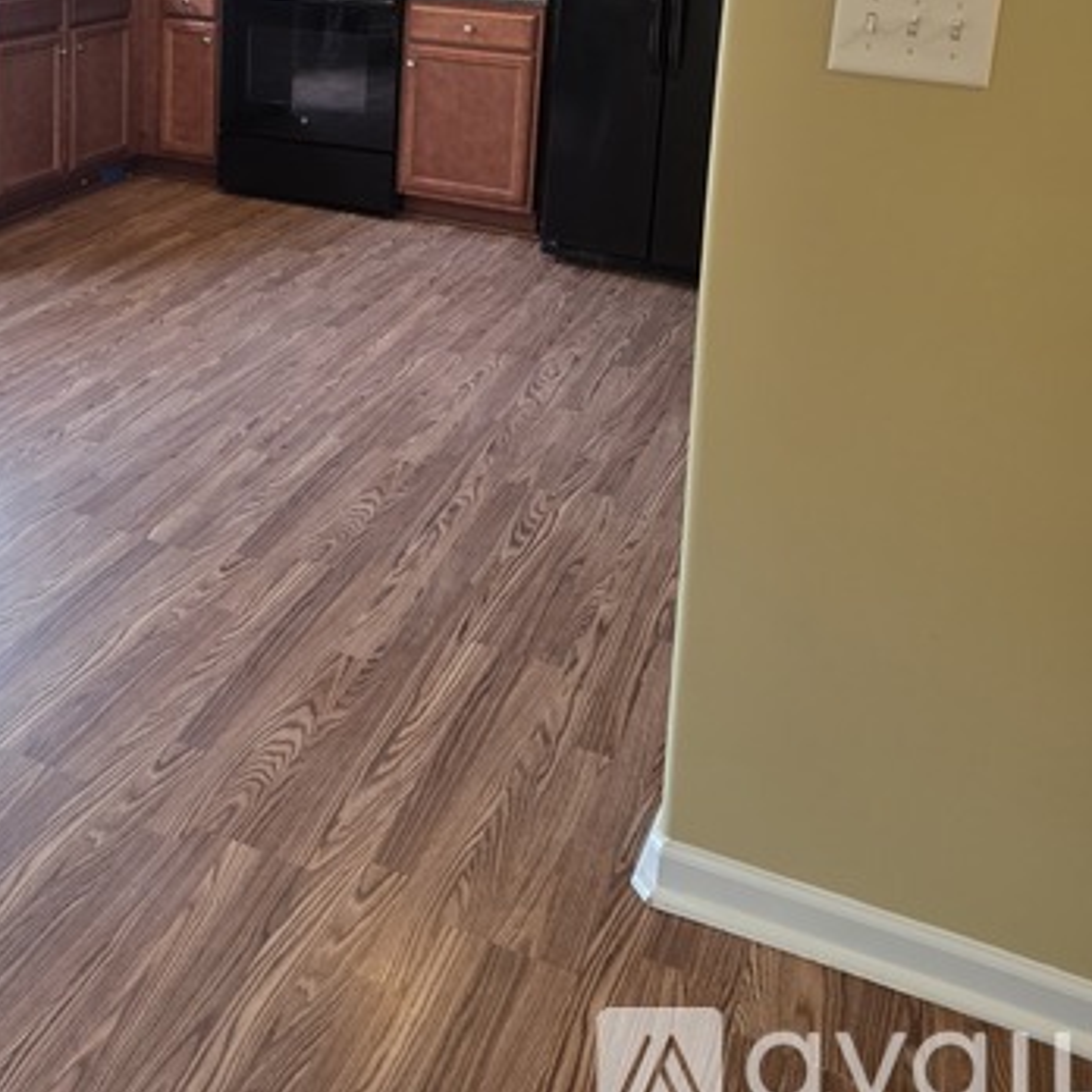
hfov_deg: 42.0
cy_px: 86
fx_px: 1392
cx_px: 320
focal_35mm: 39
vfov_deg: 39.4
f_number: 1.7
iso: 200
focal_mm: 6.25
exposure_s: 1/120
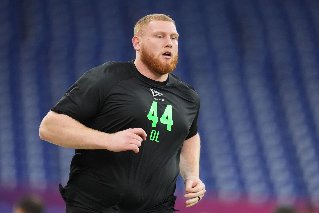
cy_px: 106
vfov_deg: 3.4
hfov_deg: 5.2
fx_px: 3545
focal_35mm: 400
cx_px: 160
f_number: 2.8
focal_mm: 400
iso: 3200
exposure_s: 1/2000
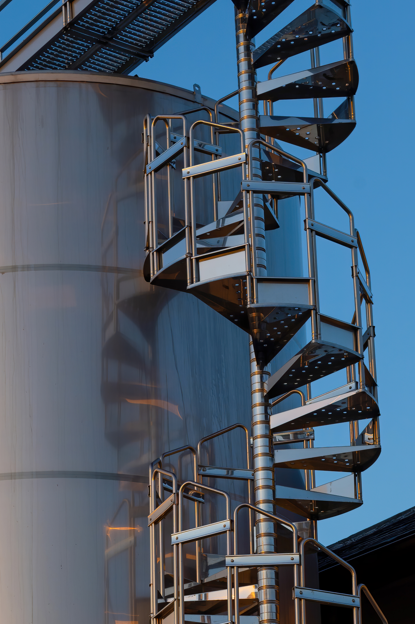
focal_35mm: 108
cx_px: 23
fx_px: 1870
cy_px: 650
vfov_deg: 18.4
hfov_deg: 12.5
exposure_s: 1/320
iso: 200
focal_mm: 50
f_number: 8
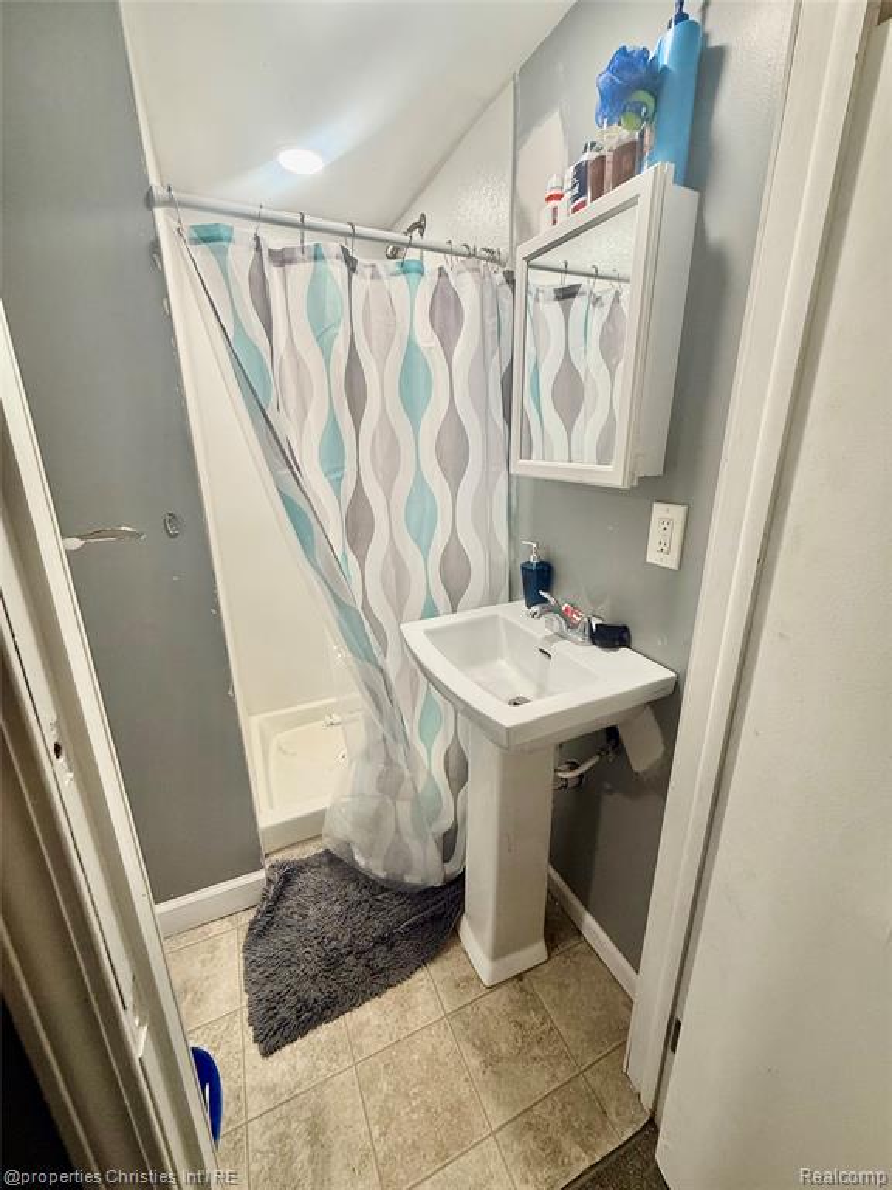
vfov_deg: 102.1
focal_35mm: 14
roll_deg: -0.3
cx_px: 446
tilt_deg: -16.6
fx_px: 481
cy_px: 595
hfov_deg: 85.7
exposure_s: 1/120
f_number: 2.2
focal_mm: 2.22
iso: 125
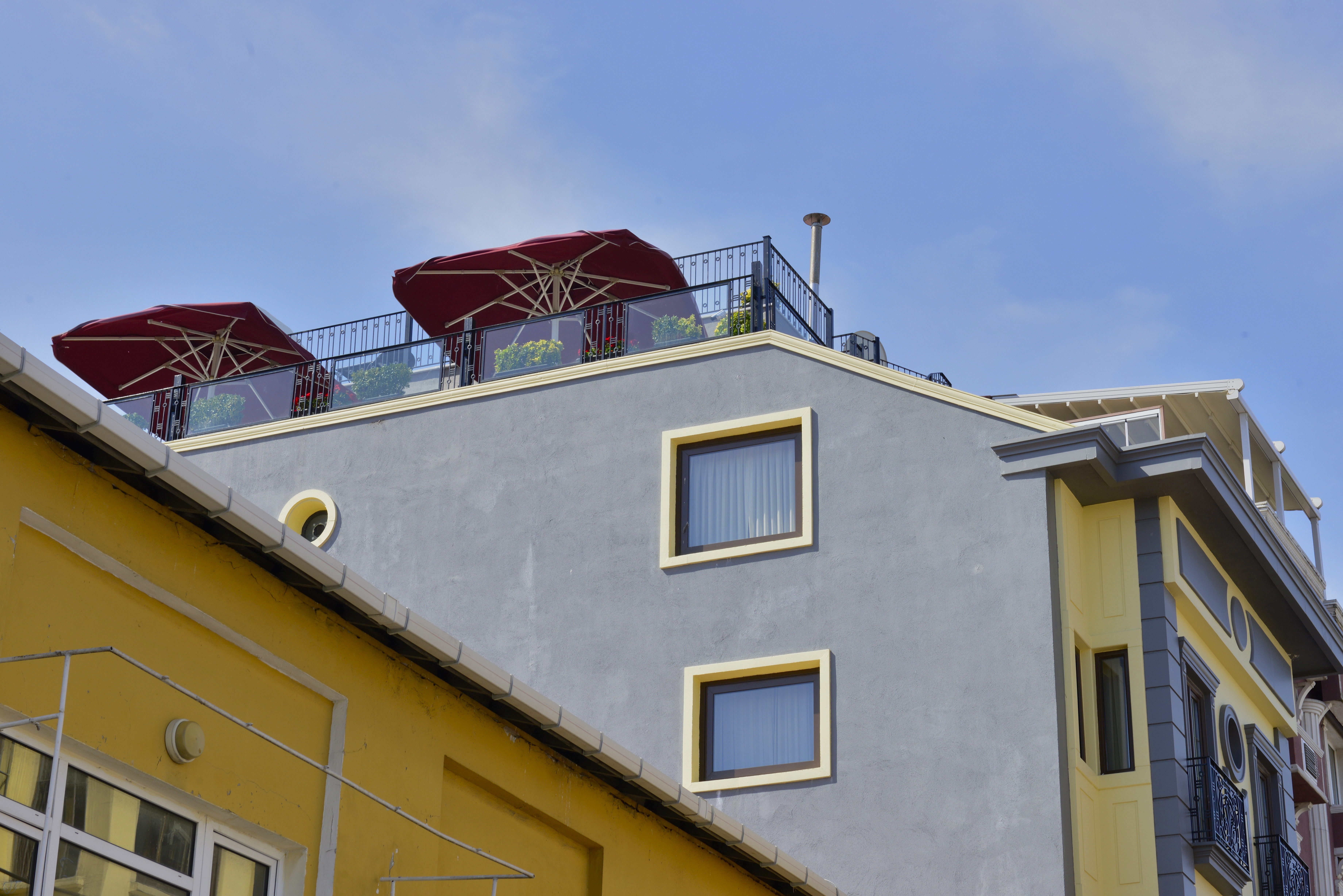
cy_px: 448
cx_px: 672
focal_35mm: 70
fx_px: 2612
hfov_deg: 28.8
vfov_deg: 19.5
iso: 400
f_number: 13
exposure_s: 1/500
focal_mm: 70
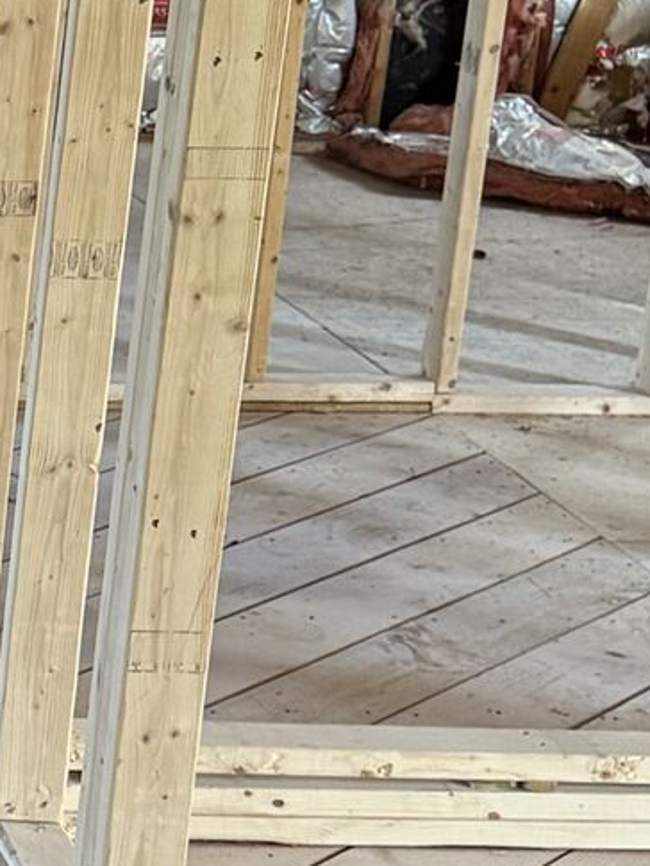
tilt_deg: -18.5
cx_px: -782
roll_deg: -1.1
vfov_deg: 17.3
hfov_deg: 11.3
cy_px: 487
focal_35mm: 114
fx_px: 2853
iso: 200
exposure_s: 1/60
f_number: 1.78
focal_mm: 6.76
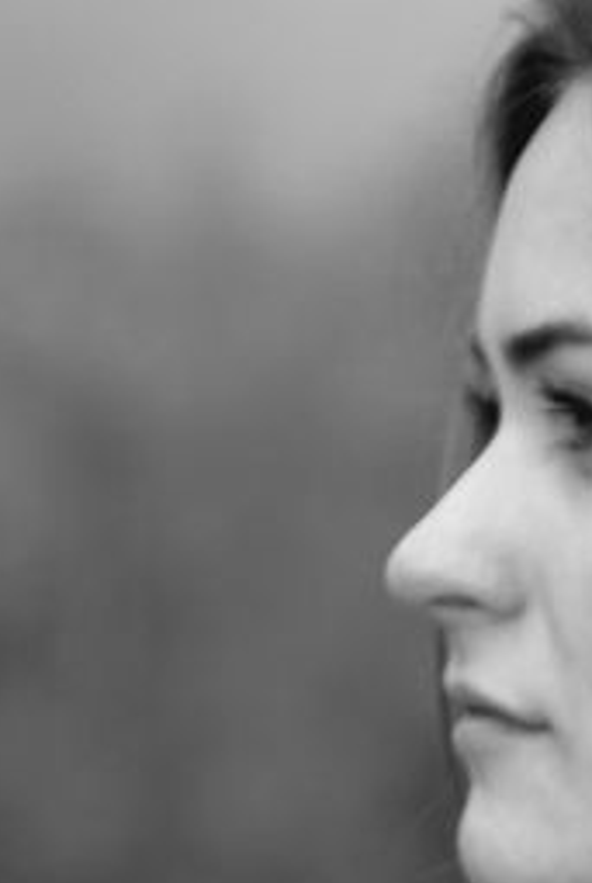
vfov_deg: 3.5
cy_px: 1278
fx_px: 14567
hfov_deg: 2.3
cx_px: 710
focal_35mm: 593
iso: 110
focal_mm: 112
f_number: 5.6
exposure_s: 1/125
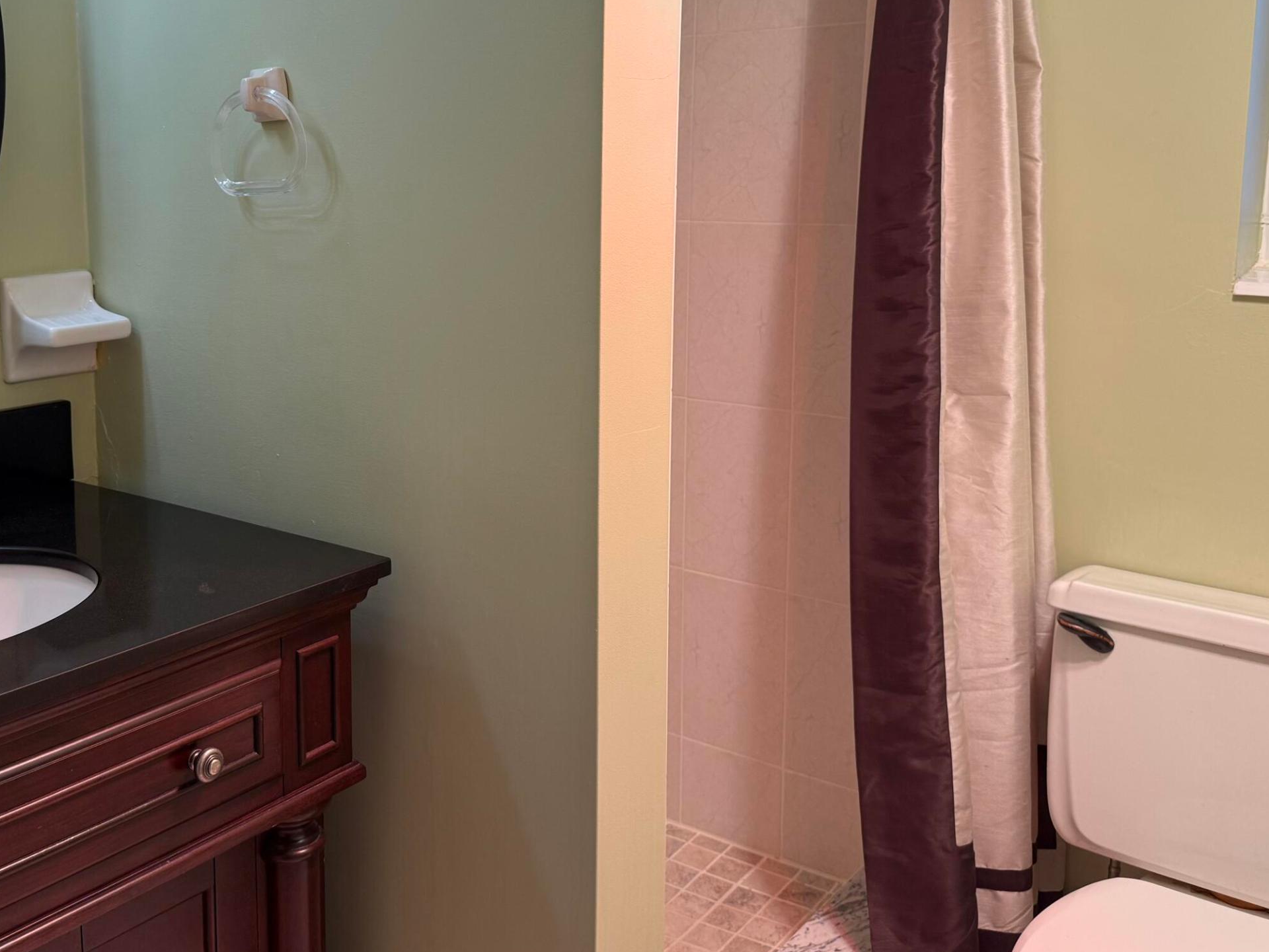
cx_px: 430
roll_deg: -0.3
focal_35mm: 36
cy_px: 348
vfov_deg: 39.4
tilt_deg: -7.8
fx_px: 1320
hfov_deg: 50.5
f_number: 1.78
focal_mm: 6.76
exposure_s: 1/60
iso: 125
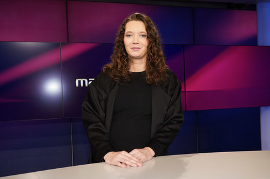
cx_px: 135
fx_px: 232
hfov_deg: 60.3
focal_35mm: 31
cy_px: 90
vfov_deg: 42.3
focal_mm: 31
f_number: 5
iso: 2000
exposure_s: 1/125
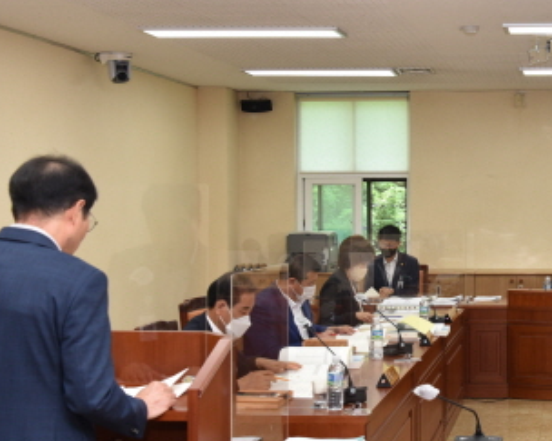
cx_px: 557
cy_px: 221
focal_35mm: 67
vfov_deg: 22.8
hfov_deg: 26.7
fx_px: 1094
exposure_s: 1/100
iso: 800
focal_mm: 31
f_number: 5
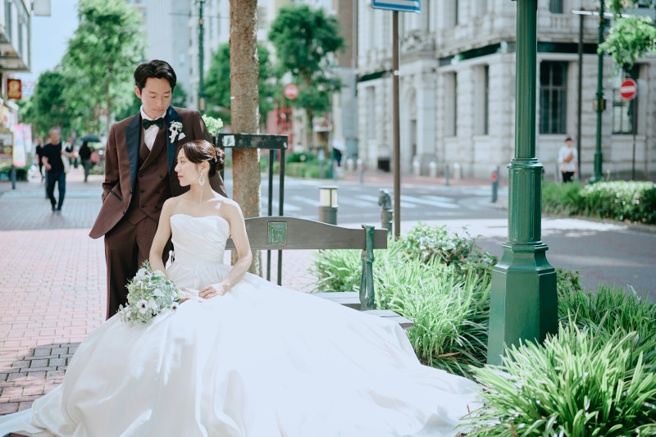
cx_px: 328
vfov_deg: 27.0
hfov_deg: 39.6
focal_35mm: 50
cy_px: 218
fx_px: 911
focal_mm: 50
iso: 100
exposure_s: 1/800
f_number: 1.8
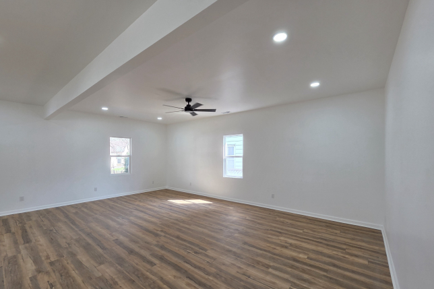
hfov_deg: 104.3
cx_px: 217
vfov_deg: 80.9
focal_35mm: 14
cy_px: 160
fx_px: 169
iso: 80
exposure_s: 1/120
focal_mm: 2.2
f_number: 2.2
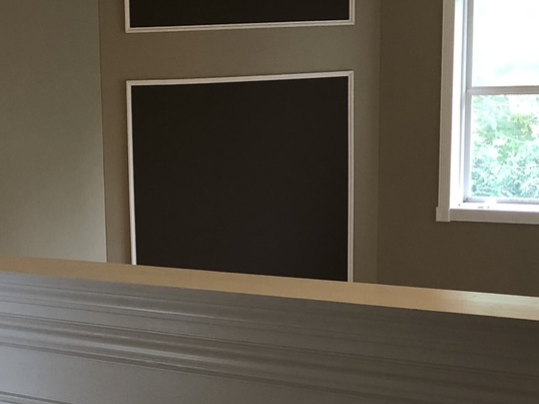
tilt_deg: -10.4
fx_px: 1167
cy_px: 297
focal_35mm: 75
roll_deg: +3.0
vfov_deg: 19.5
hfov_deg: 25.5
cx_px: 92
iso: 40
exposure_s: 1/24
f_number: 1.8
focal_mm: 4
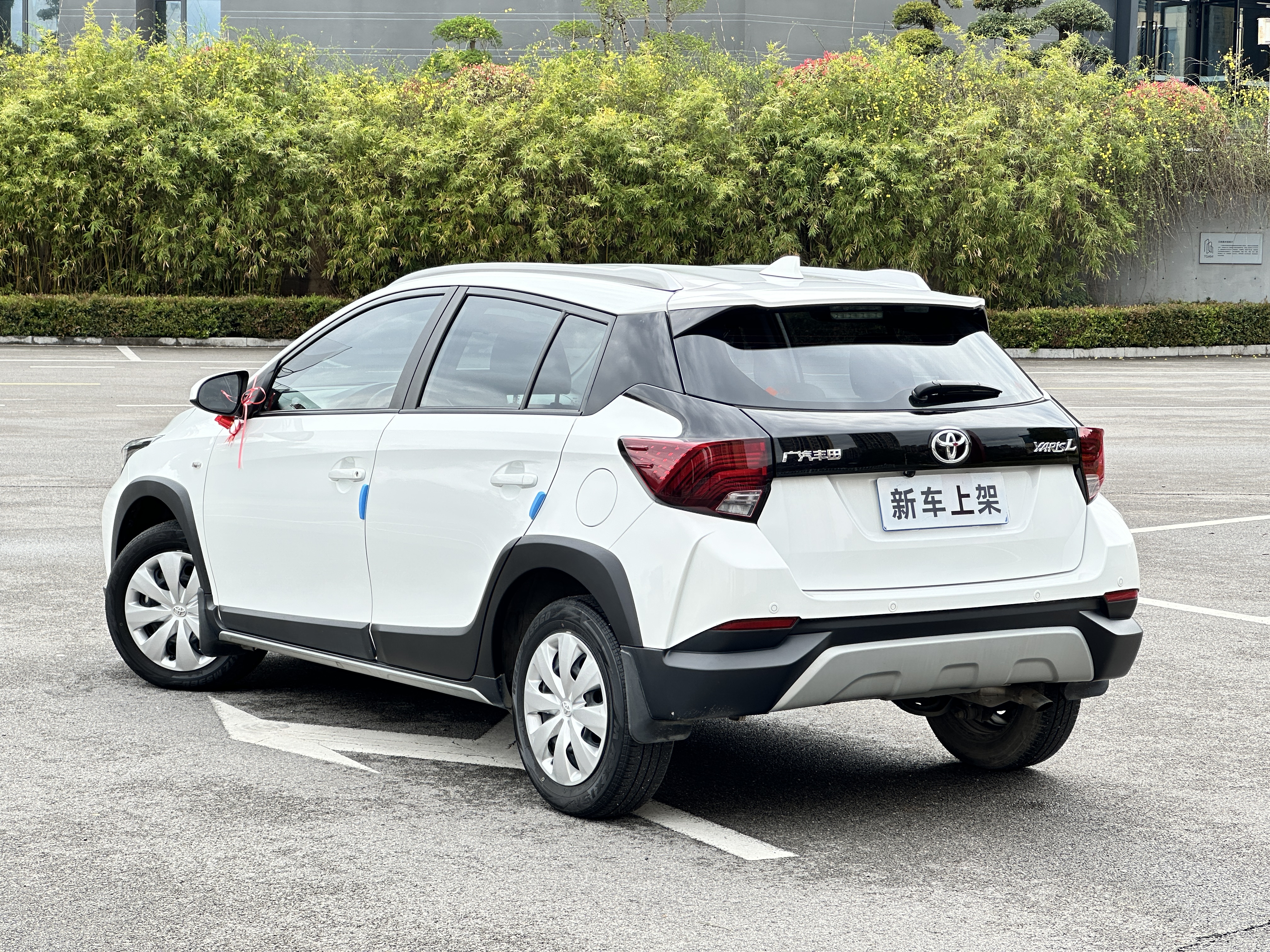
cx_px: 635
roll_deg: -1.1
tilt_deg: -3.9
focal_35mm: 77
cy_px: 476
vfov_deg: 19.1
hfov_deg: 25.3
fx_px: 2825
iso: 32
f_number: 2.8
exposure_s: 1/219
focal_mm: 9
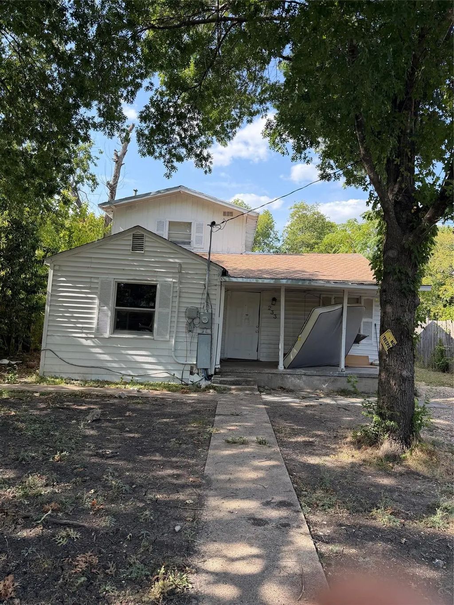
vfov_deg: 71.6
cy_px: 302
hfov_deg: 56.8
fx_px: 420
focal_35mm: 24
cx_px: 227
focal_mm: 6.76
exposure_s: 1/1618
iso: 100
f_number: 1.78
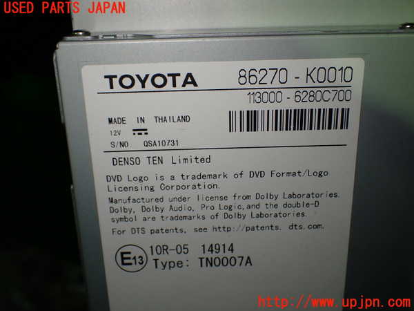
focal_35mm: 36
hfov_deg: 51.4
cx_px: 207
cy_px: 156
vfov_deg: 39.7
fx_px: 431
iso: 160
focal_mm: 6.37
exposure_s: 1/160
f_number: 2.5
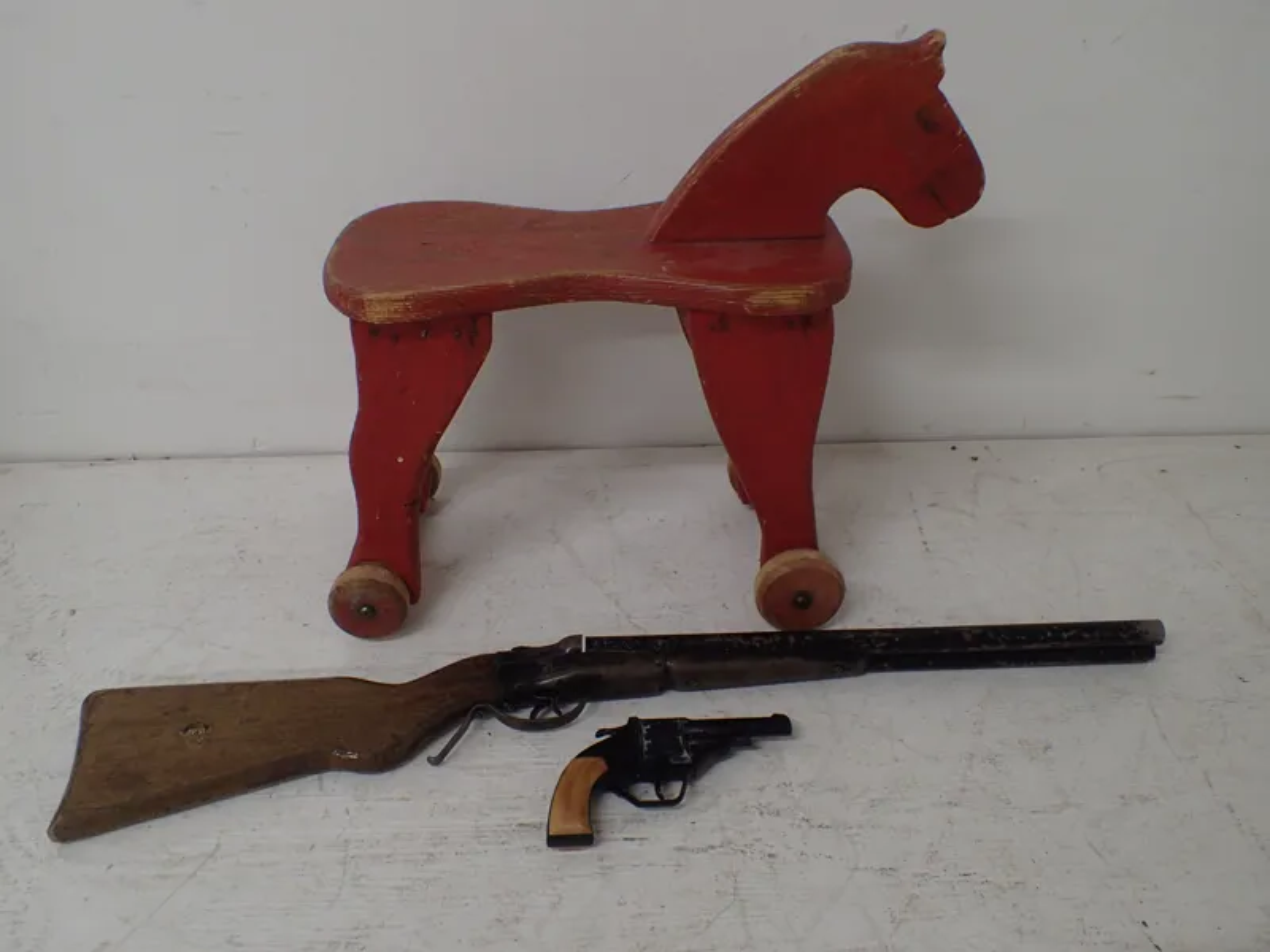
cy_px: 476
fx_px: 1101
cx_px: 635
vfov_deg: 46.8
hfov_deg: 60.0
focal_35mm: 30
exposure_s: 1/125
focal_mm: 5.5
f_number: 2.3
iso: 250
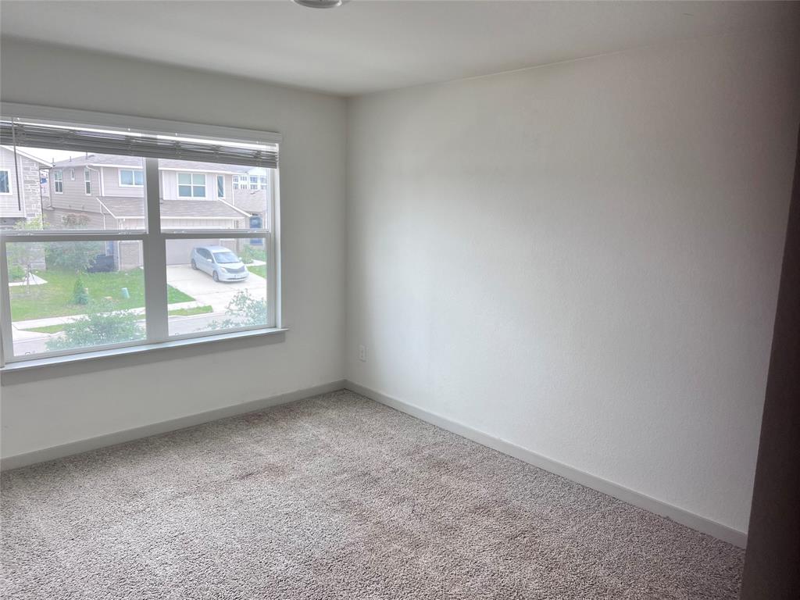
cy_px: 300
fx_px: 601
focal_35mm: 26
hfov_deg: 67.3
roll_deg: -1.7
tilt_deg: -9.4
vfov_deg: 53.1
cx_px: 400
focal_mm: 5.7
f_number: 1.5
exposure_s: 1/199
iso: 40
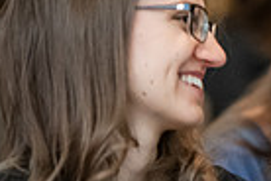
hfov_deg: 3.0
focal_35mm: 673
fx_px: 5066
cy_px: -1
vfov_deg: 2.0
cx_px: 560
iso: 2500
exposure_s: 1/200
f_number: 2.8
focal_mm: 160
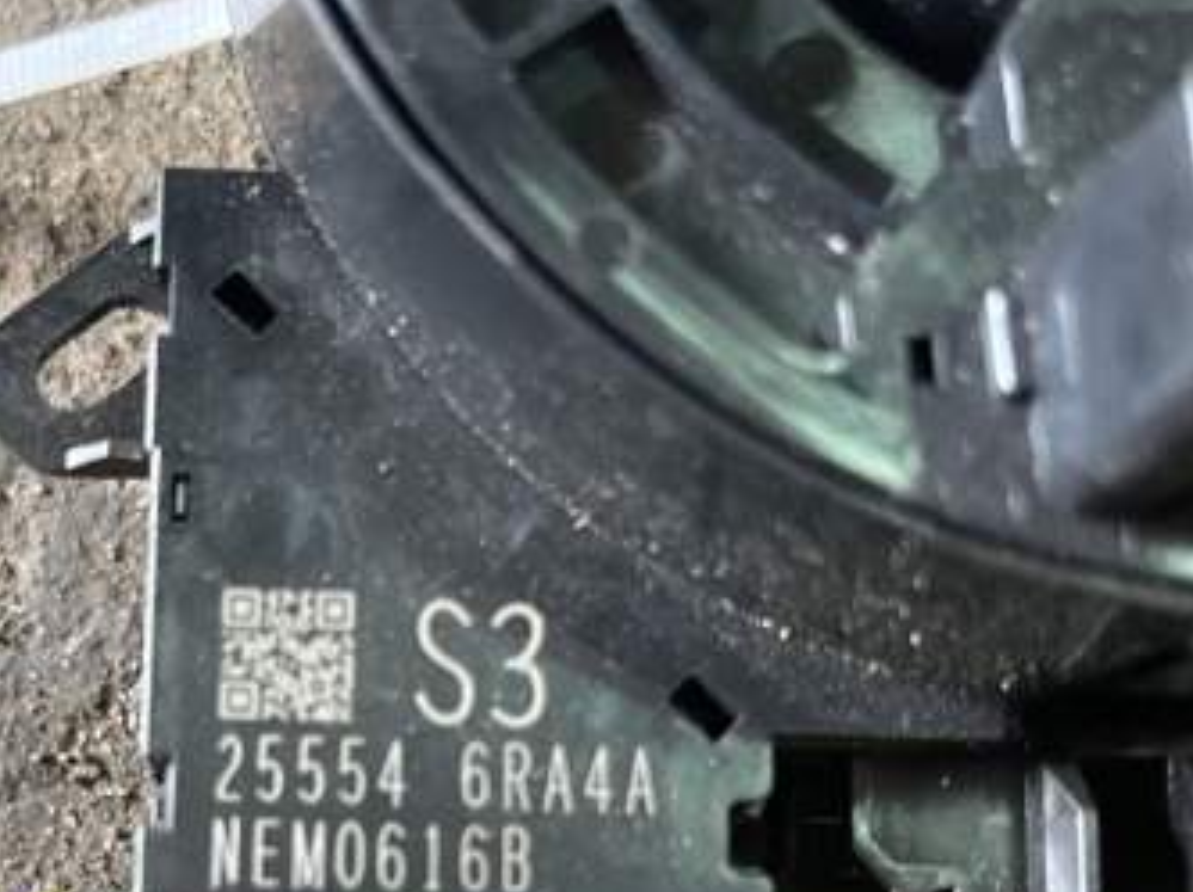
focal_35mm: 48
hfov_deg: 38.9
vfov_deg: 29.2
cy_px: 768
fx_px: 1652
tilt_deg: -84.9
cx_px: 337
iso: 400
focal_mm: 5.1
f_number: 1.6
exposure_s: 1/50
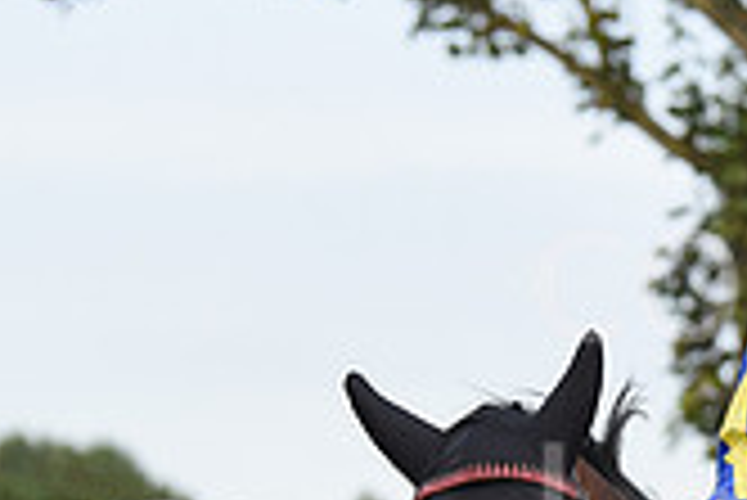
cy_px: 561
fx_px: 6874
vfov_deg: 4.2
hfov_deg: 6.1
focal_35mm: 331
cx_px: 1125
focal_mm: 95
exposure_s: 1/2000
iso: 1600
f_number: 4
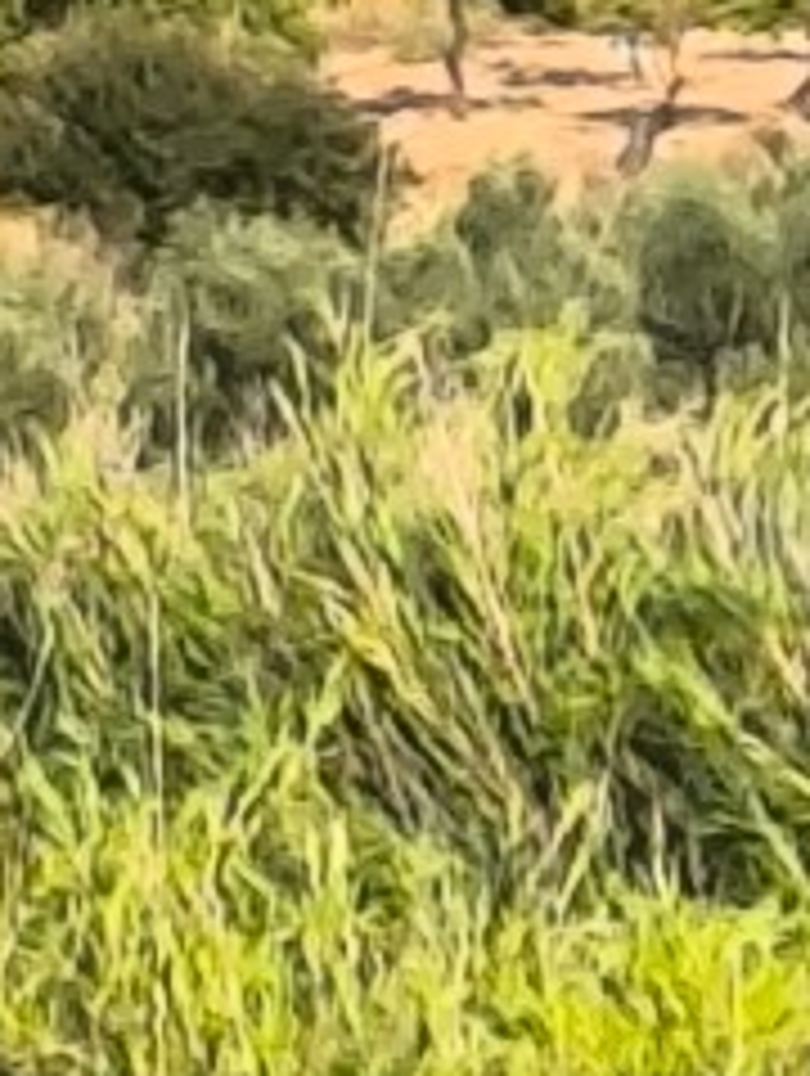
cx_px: 27
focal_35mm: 952
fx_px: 29623
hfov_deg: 1.6
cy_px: -720
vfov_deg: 2.1
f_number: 1.65
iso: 50
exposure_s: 1/856
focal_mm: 6.14
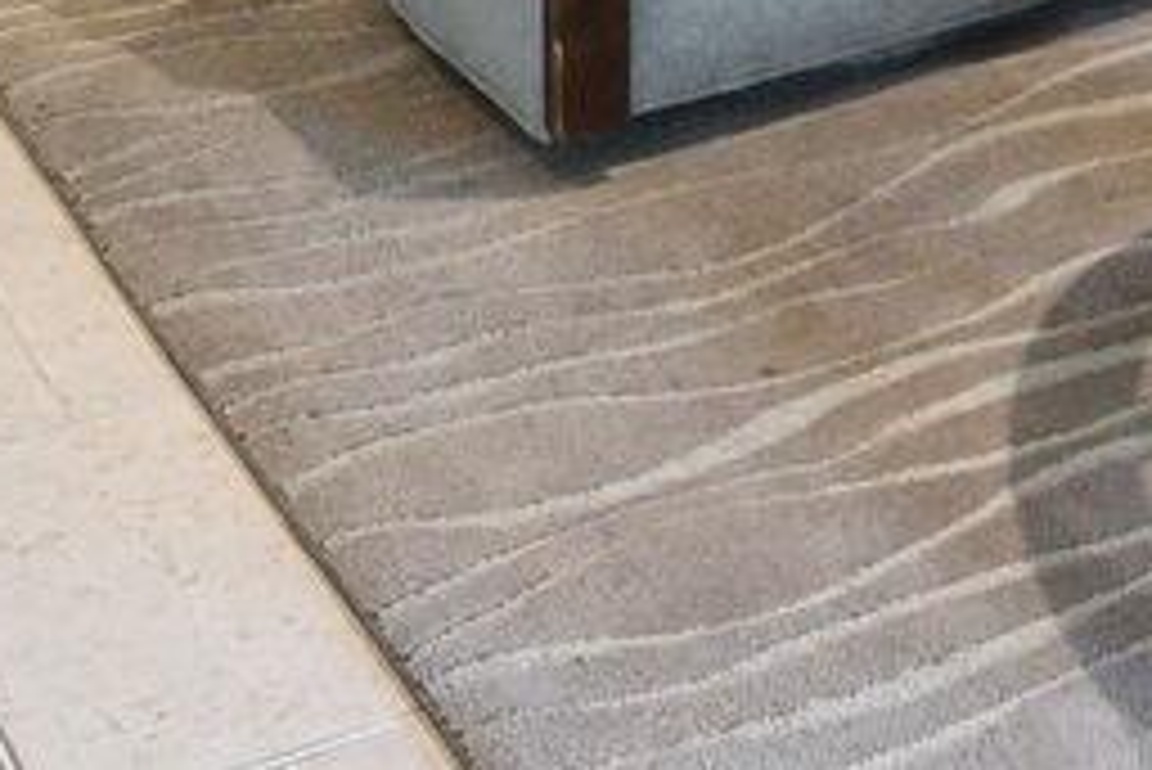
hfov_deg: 18.1
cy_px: -1526
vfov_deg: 9.8
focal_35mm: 108
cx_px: 1310
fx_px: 3458
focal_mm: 16
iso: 640
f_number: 10
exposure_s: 1/15
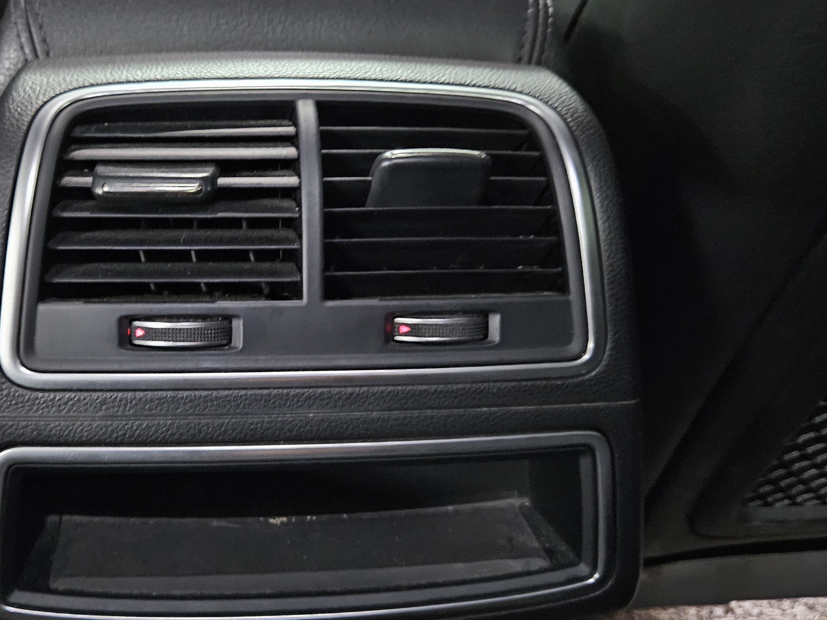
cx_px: 300
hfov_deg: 50.7
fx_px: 860
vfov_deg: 39.6
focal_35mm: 36
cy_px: 273
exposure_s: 1/15
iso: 1250
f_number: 1.8
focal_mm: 5.4
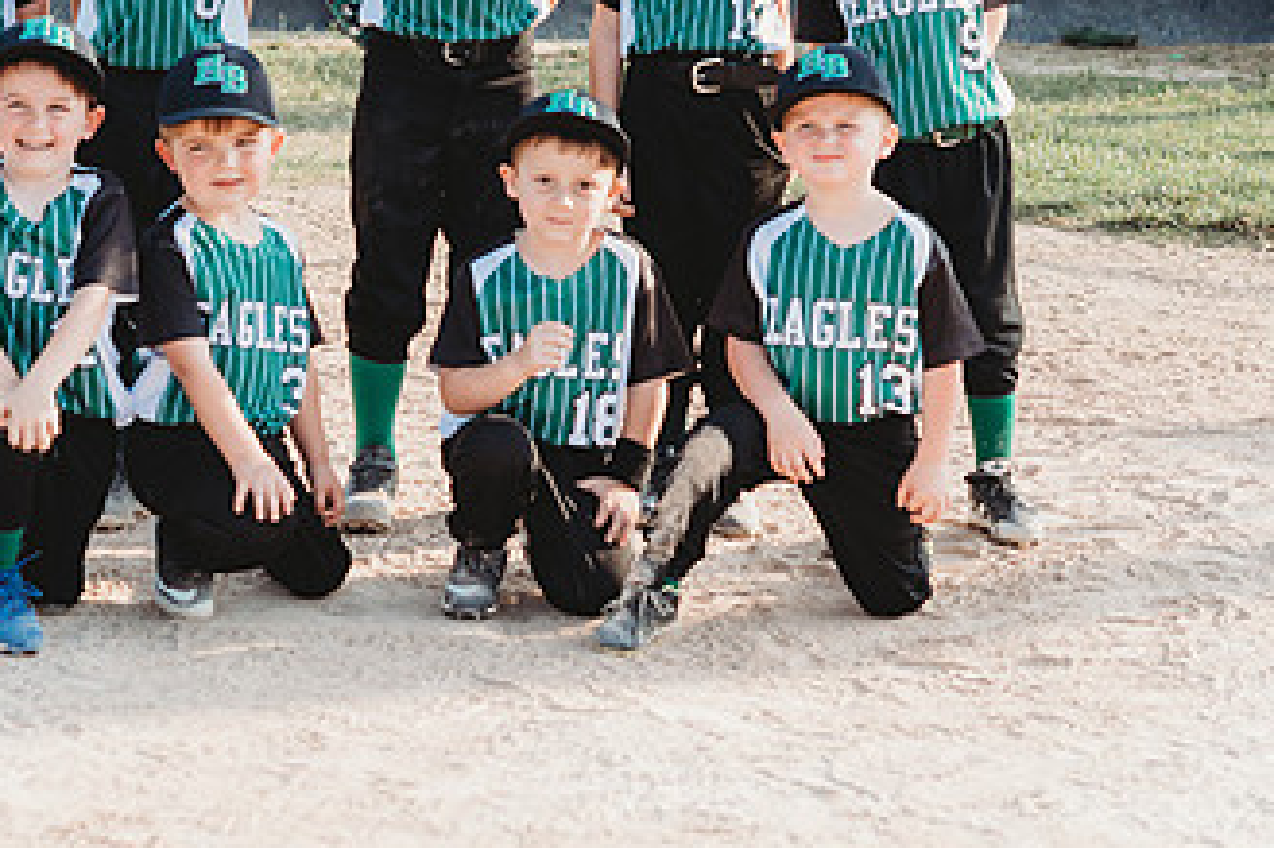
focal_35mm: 150
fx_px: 5305
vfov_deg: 9.1
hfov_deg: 13.7
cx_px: 484
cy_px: 176
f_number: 4.5
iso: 320
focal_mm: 85
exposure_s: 1/1000
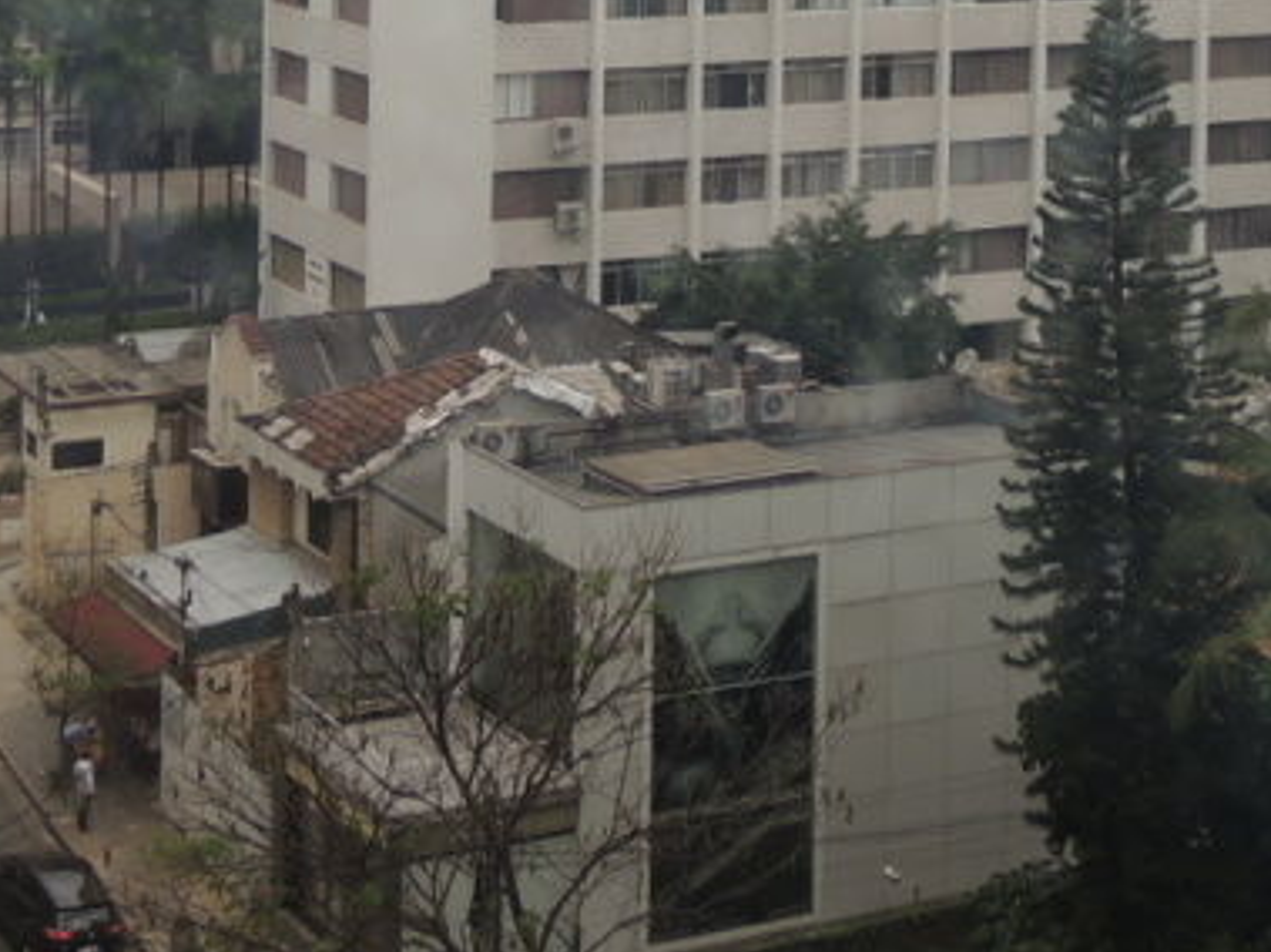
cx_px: 687
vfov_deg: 17.1
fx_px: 2973
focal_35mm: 81
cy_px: -302
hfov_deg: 24.1
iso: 100
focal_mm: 5.3
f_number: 3.1
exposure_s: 1/160
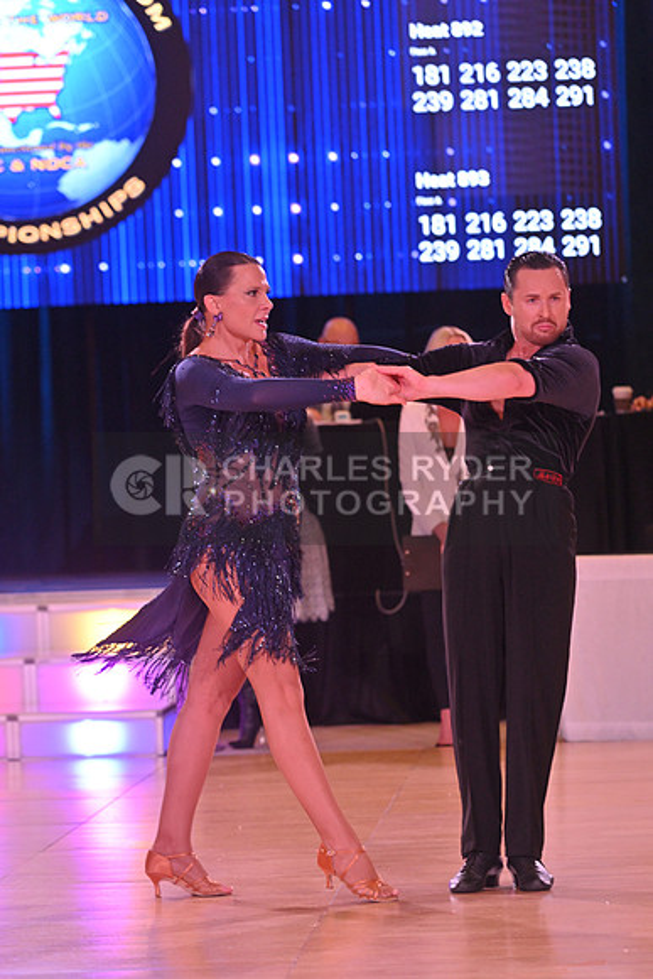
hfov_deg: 9.5
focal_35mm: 145
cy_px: 490
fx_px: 3943
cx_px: 326
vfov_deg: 14.2
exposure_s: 1/400
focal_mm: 145
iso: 2000
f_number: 5
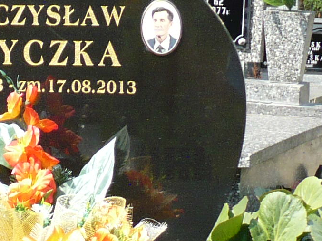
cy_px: 376
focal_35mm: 168
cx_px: 9
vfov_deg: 8.6
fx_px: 1562
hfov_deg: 11.7
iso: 100
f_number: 2.8
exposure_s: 1/640
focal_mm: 6.1
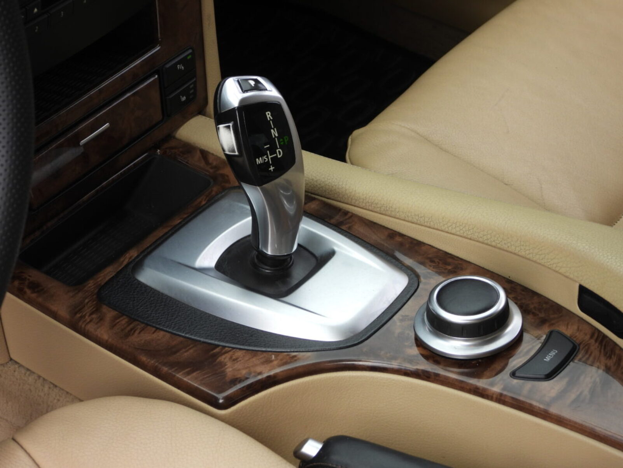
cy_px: 234
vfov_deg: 16.2
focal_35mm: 91
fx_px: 1638
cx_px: 312
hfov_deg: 21.5
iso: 100
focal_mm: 16.3
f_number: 3.5
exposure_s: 1/250
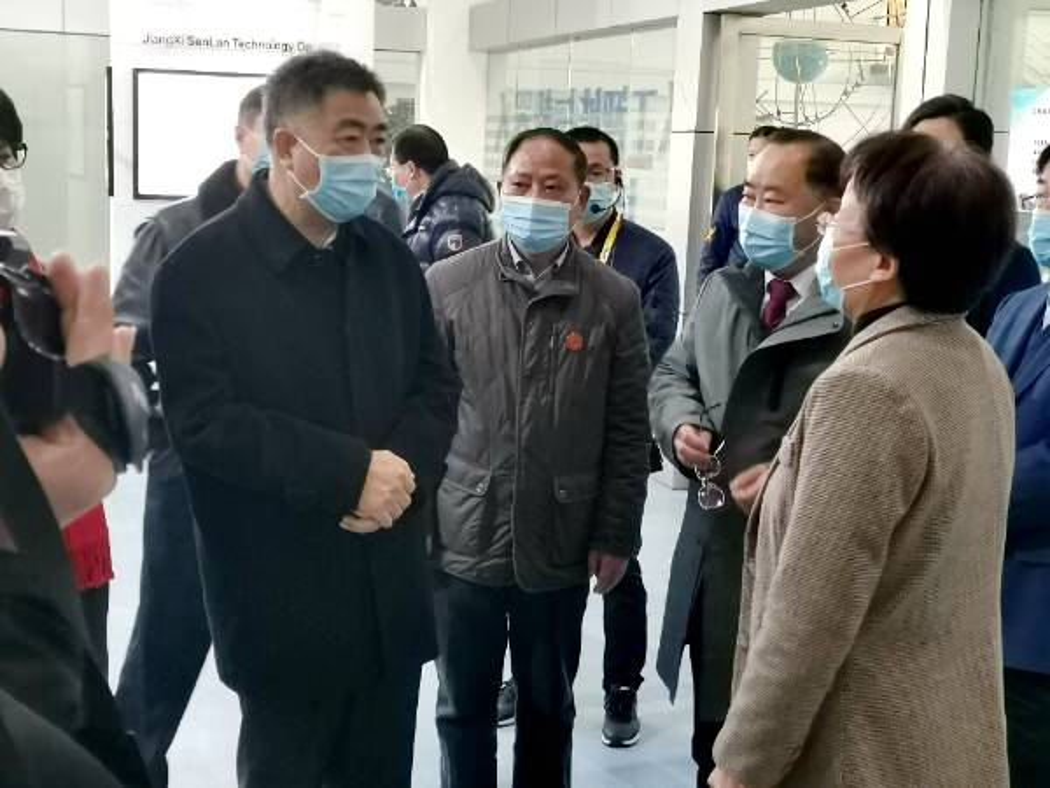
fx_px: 1699
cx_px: 525
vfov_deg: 26.1
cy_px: 394
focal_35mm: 56
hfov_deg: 34.3
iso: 320
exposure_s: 1/33.3
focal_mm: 4.75
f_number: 1.8
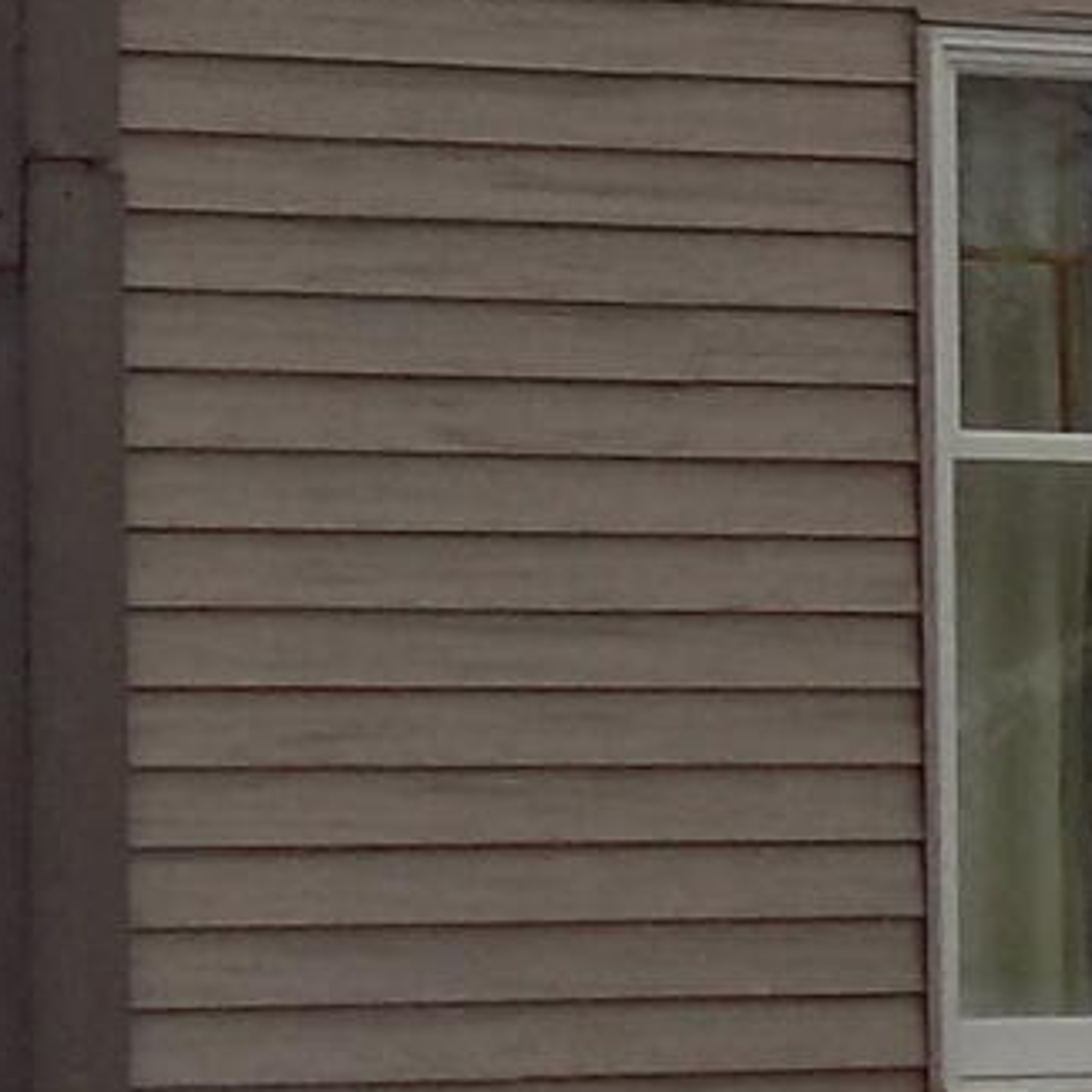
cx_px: -679
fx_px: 8744
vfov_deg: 7.1
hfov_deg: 7.0
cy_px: -87
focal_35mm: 245
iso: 80
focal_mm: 5.3
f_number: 3.3
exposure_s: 1/640
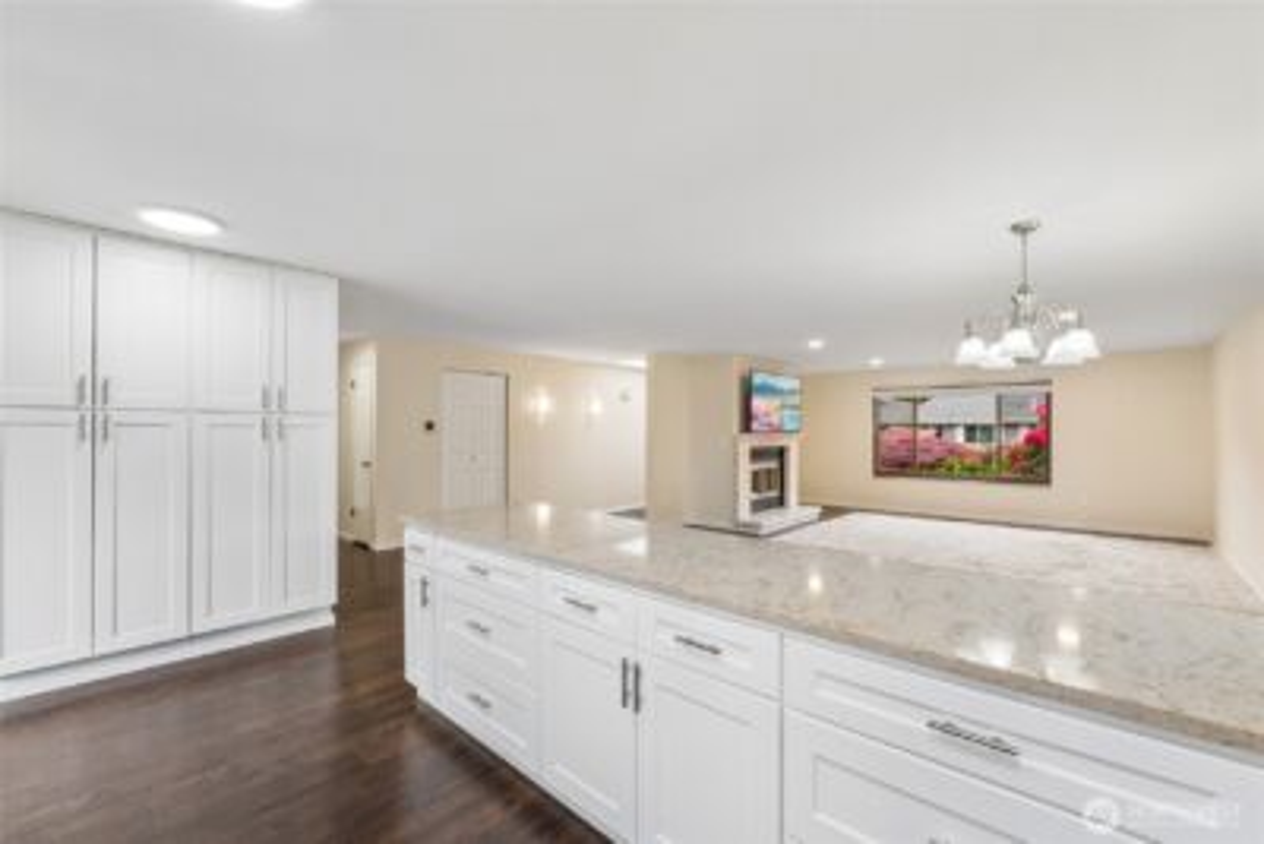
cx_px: 632
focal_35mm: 15
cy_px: 422
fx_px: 527
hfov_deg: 100.4
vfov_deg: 77.4
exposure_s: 1/13
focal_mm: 10
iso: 250
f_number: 9
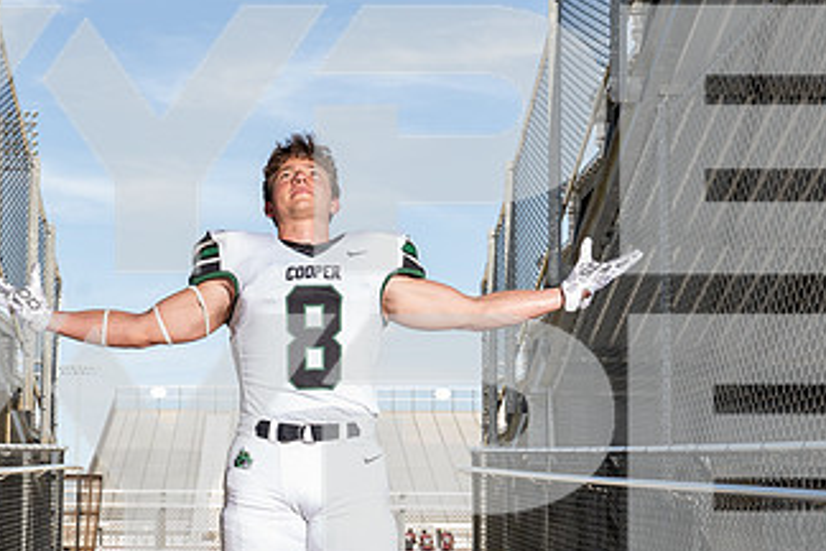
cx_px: 273
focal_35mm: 59
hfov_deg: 33.6
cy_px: 450
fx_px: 1354
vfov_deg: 22.6
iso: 320
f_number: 8
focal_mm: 33
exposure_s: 1/250
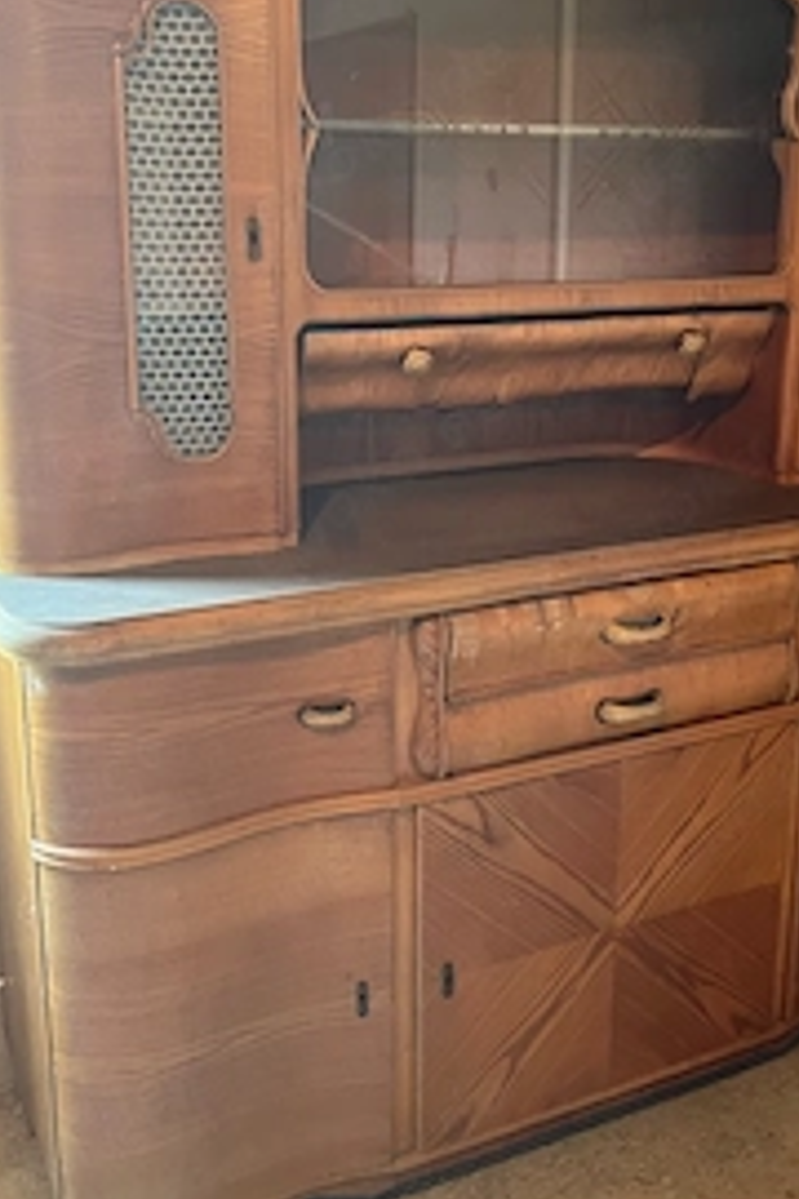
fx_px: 1332
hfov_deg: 33.3
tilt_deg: -15.9
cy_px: 528
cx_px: 475
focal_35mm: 40
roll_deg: +0.8
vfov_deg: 48.4
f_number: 1.6
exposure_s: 1/33
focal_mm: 5.1
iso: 500
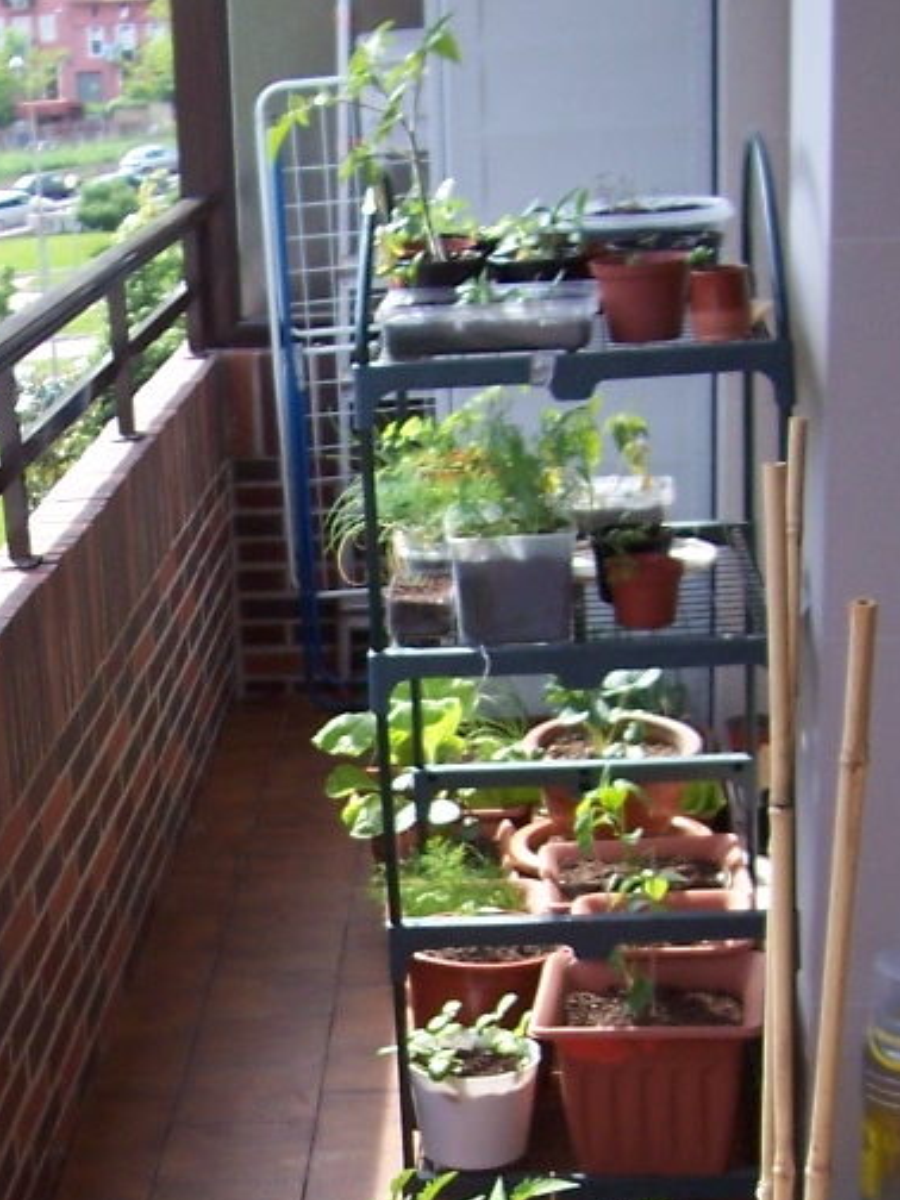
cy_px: 1083
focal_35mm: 81
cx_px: -67
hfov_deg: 17.6
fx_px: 2808
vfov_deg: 23.5
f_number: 2.7
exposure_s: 1/350
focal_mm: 5.6
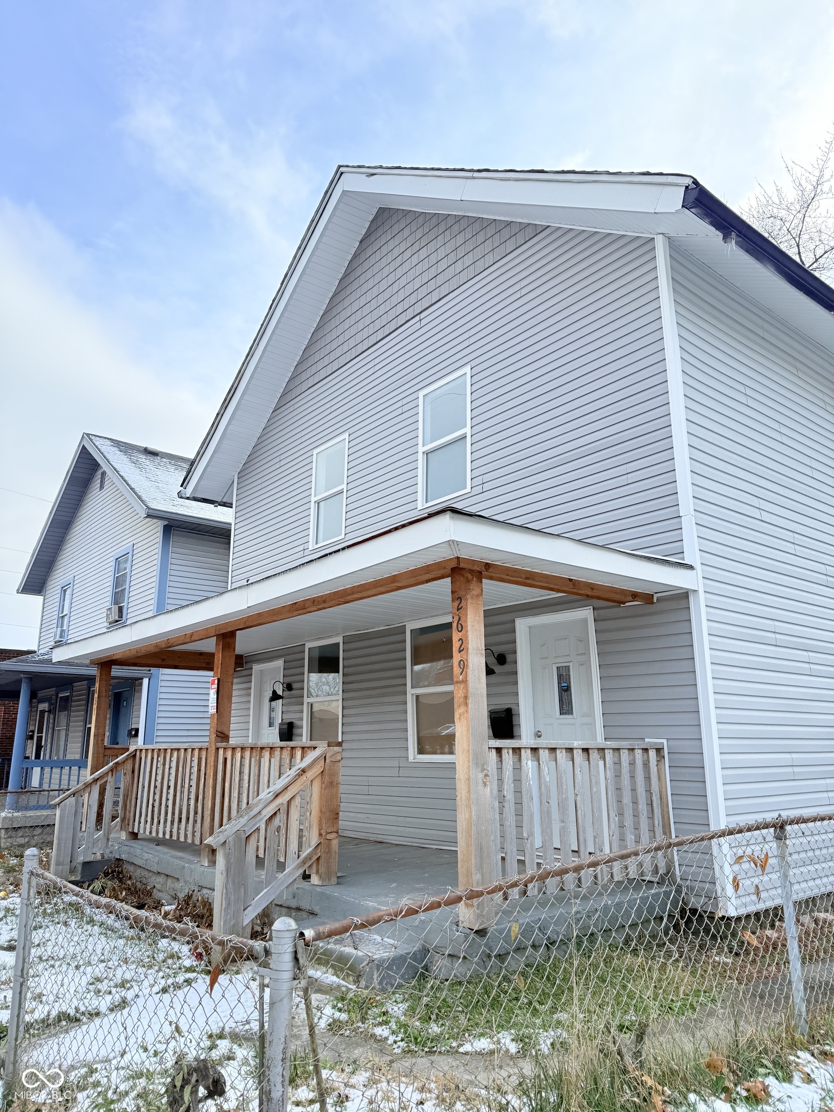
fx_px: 771
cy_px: 556
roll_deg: -1.4
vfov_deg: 71.6
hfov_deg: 56.8
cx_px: 417
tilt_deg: +12.7
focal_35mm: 24
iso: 80
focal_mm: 6.76
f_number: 1.78
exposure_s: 1/2053
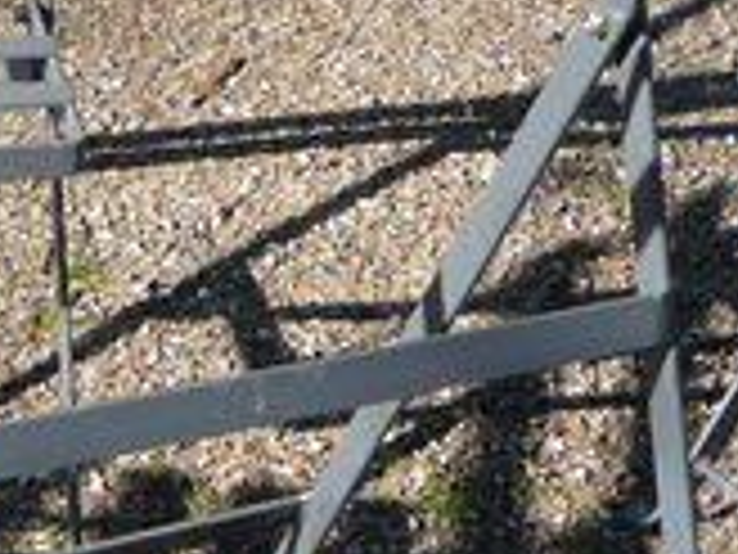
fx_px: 3901
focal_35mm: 183
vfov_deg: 8.1
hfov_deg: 10.7
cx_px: -50
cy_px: 288
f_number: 4
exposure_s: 1/320
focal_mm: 5.2
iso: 100
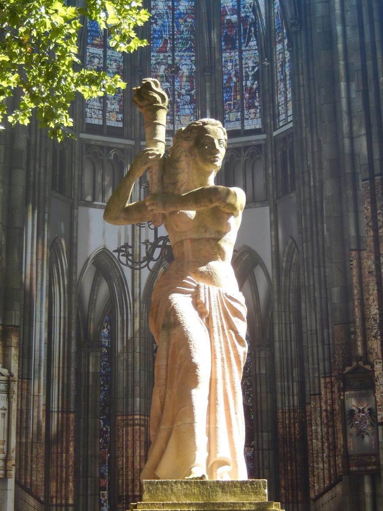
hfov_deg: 15.6
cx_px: 192
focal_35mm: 95
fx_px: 1401
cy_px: 256
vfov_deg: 20.7
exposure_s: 1/80
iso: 125
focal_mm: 17
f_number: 5.2
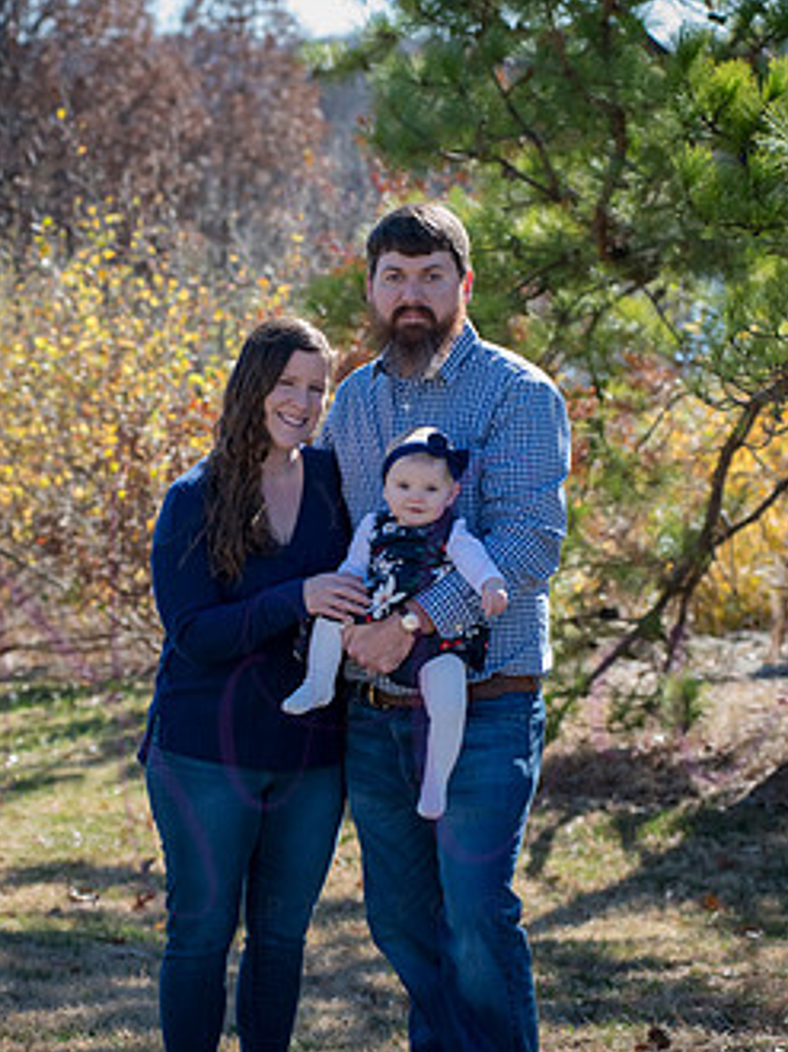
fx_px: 3191
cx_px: 348
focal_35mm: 105
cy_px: 500
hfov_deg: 14.1
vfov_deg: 18.7
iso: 400
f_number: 5
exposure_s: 1/640
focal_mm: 80
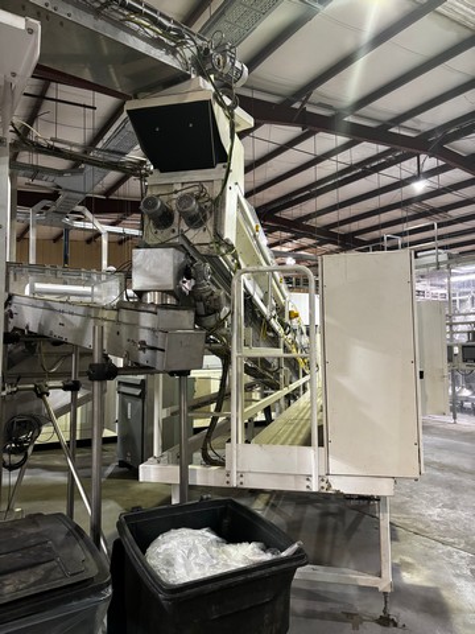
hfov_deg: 53.1
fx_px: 476
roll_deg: +0.1
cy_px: 317
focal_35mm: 26
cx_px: 238
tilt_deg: +4.9
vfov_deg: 67.3
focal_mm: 5.96
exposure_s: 1/60
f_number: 1.6
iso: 400
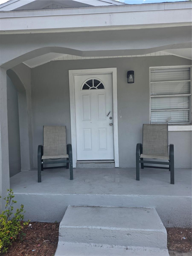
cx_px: 96
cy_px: 128
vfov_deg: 73.9
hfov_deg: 58.9
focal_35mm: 23
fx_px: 170
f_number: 1.7
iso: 80
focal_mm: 6.3
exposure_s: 1/2397
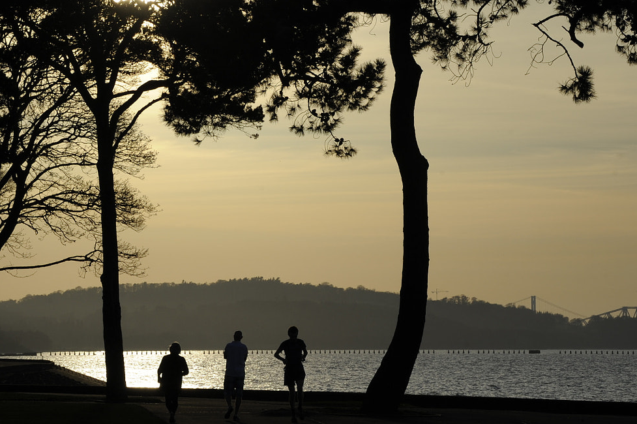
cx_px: 295
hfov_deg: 12.0
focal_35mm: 172
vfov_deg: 8.0
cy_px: 214
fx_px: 3041
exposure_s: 1/640
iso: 200
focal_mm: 105
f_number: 13
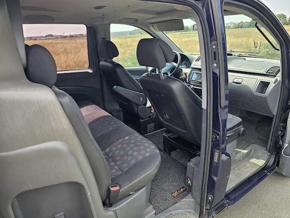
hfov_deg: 73.9
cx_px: 145
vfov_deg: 58.9
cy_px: 109
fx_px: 193
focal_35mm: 23
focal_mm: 6.3
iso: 12
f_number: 1.7
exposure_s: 1/180
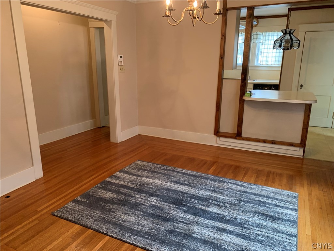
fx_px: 251
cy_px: 126
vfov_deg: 53.1
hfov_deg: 67.3
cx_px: 167
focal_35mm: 26
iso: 250
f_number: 1.8
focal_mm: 4.25
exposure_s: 1/60
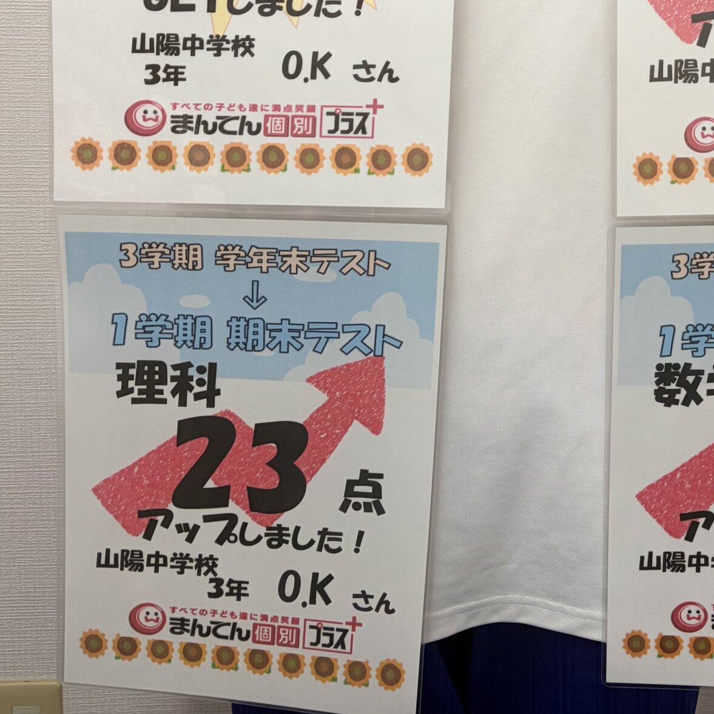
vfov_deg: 30.8
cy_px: -48
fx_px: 1167
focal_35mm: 50
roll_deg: -1.7
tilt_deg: -9.2
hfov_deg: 33.3
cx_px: 544
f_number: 1.6
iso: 40
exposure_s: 1/120
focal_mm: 5.96
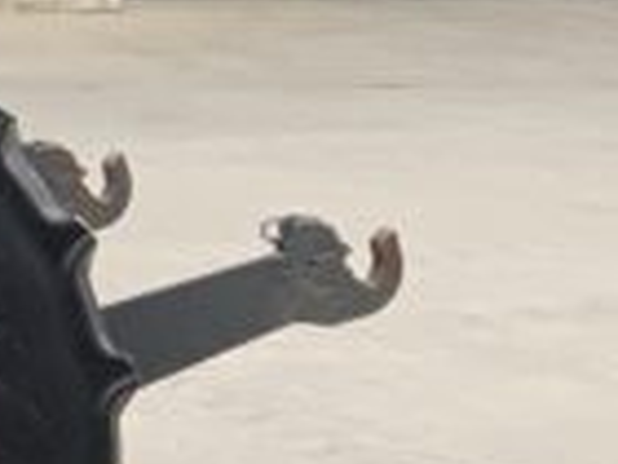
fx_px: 3785
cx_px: -1271
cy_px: -323
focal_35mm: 212
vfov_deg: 6.9
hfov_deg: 8.0
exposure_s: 1/514
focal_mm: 3
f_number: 1.8
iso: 16
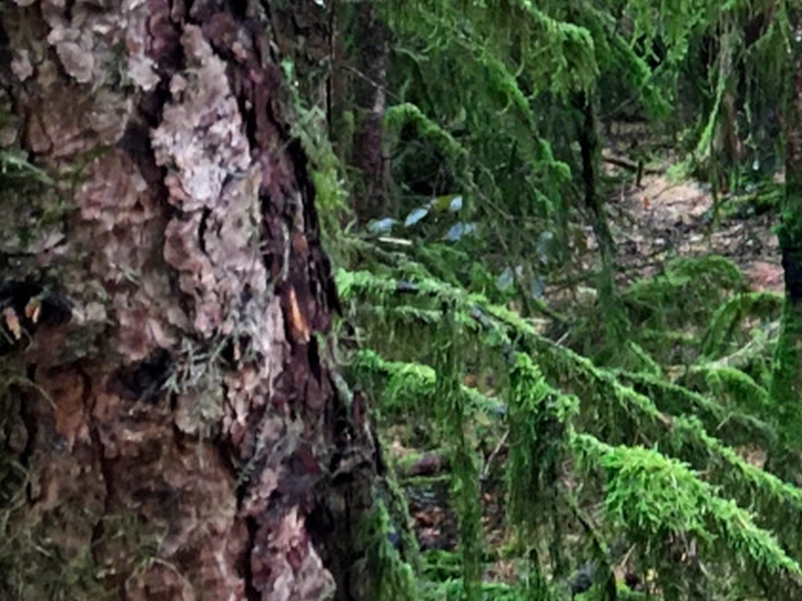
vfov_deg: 11.1
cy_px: -76
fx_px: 3057
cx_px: 1376
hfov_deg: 13.6
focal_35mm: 132
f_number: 2.2
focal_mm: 4.15
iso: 125
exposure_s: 1/33
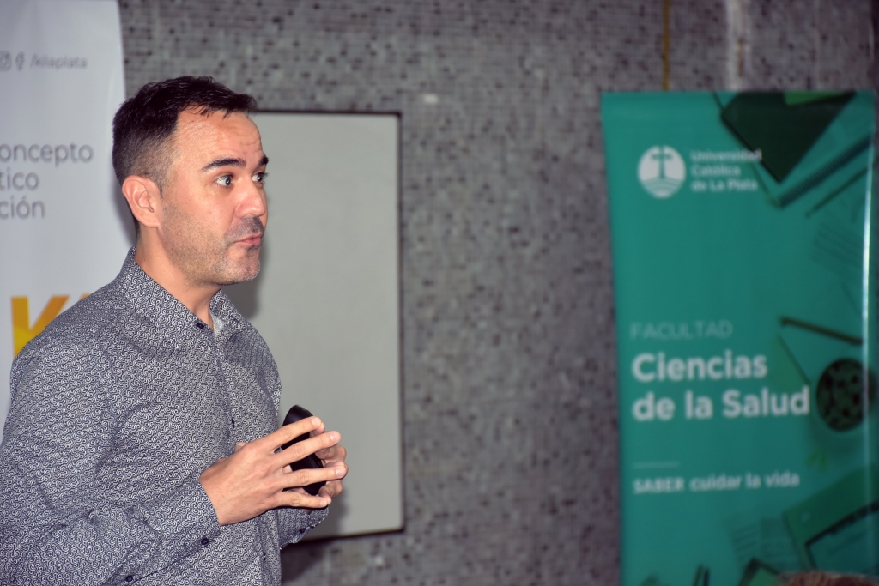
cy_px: 293
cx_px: 440
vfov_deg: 9.2
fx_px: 3663
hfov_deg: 13.7
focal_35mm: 150
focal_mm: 100
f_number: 5.6
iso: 800
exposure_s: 1/60
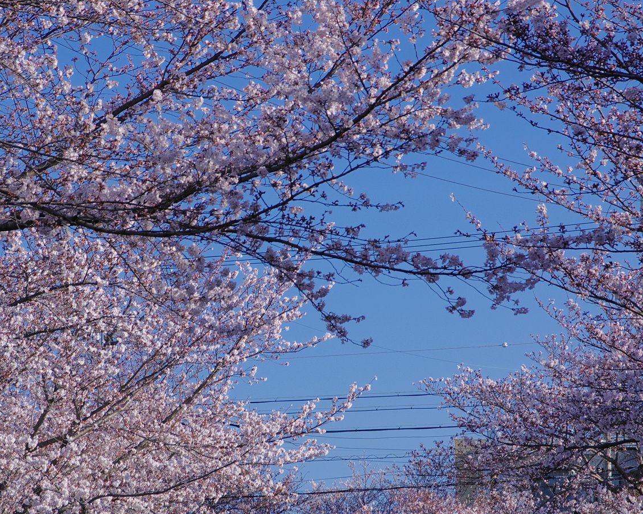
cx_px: 281
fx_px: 3311
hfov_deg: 11.1
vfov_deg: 8.9
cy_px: 290
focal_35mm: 174
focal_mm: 70
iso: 100
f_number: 8
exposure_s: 1/160
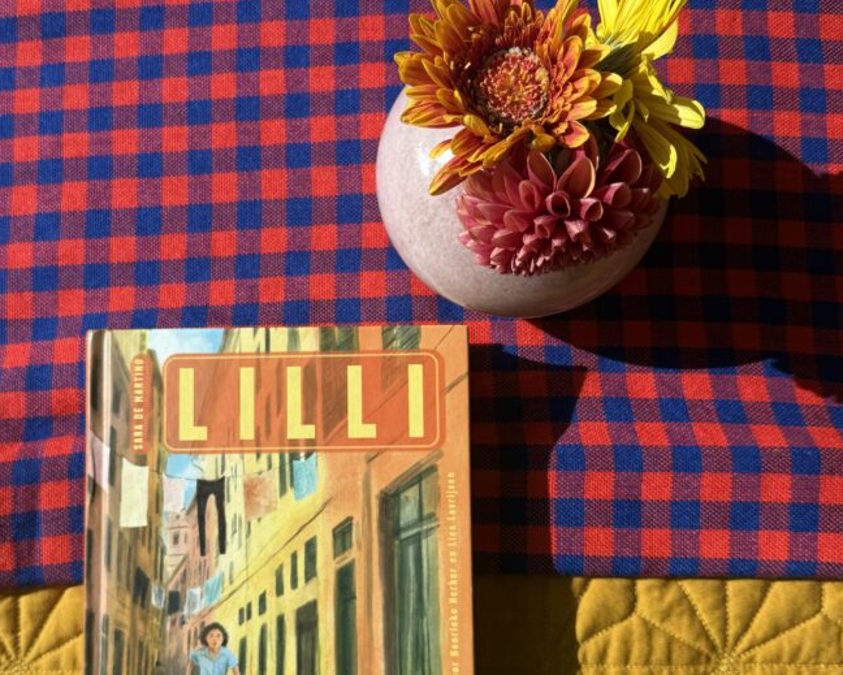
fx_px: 924
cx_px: 377
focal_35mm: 37
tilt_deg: -82.8
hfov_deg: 49.0
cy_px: 410
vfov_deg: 40.0
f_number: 1.78
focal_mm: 6.76
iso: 80
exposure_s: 1/3279
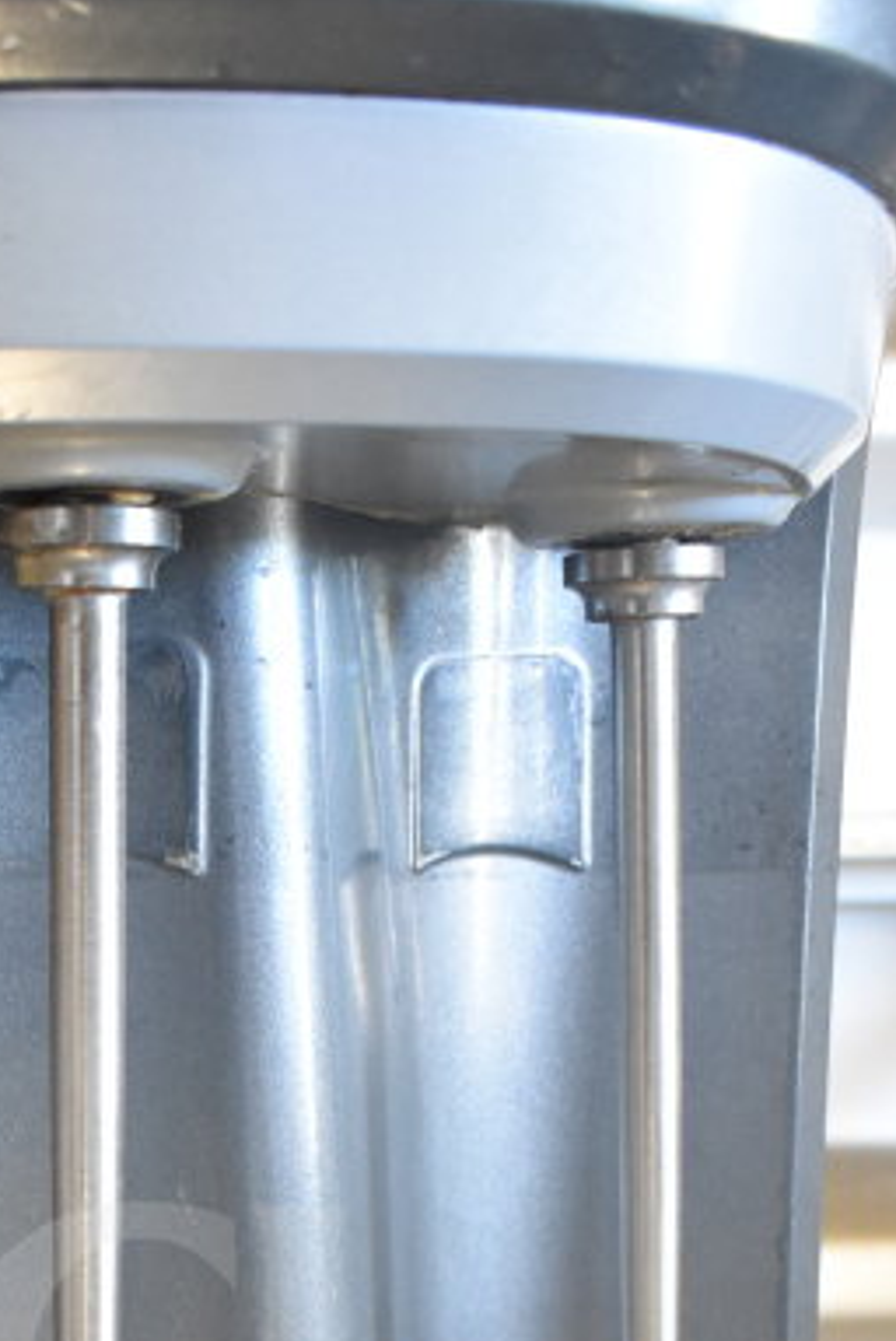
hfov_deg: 17.8
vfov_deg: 25.0
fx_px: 2802
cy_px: 1483
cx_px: 35
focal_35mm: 75
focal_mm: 21
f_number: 3.8
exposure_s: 1/30
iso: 1800
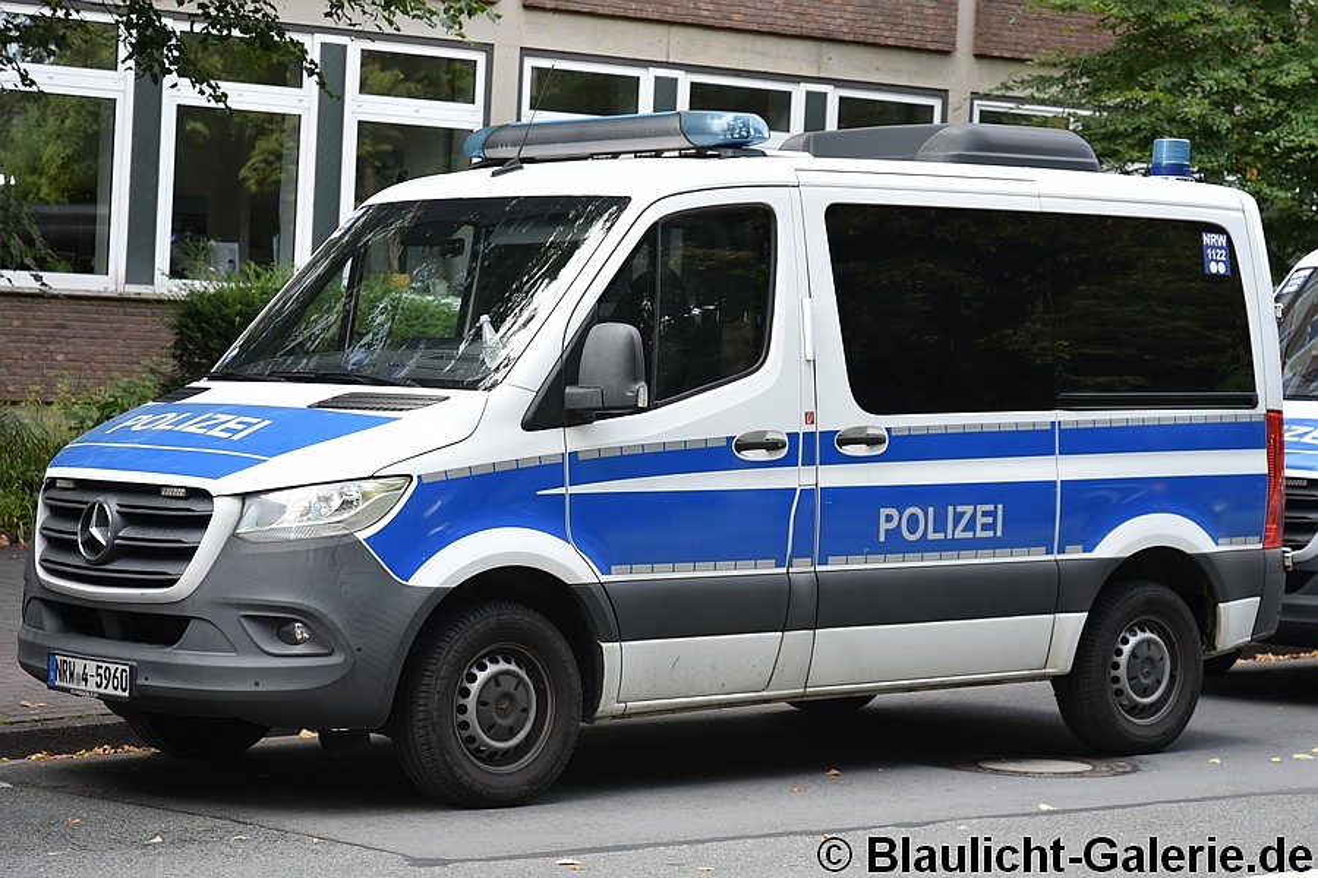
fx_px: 3112
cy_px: 439
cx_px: 659
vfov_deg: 16.1
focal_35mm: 85
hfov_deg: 23.9
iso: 400
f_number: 6.3
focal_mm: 85
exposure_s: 1/160
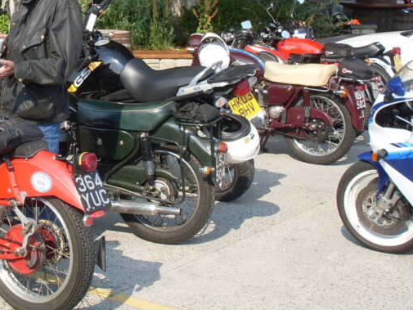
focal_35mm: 77
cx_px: 70
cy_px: 56
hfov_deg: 24.8
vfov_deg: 18.9
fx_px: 919
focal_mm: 6.3
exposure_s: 1/125
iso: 80
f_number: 8.4
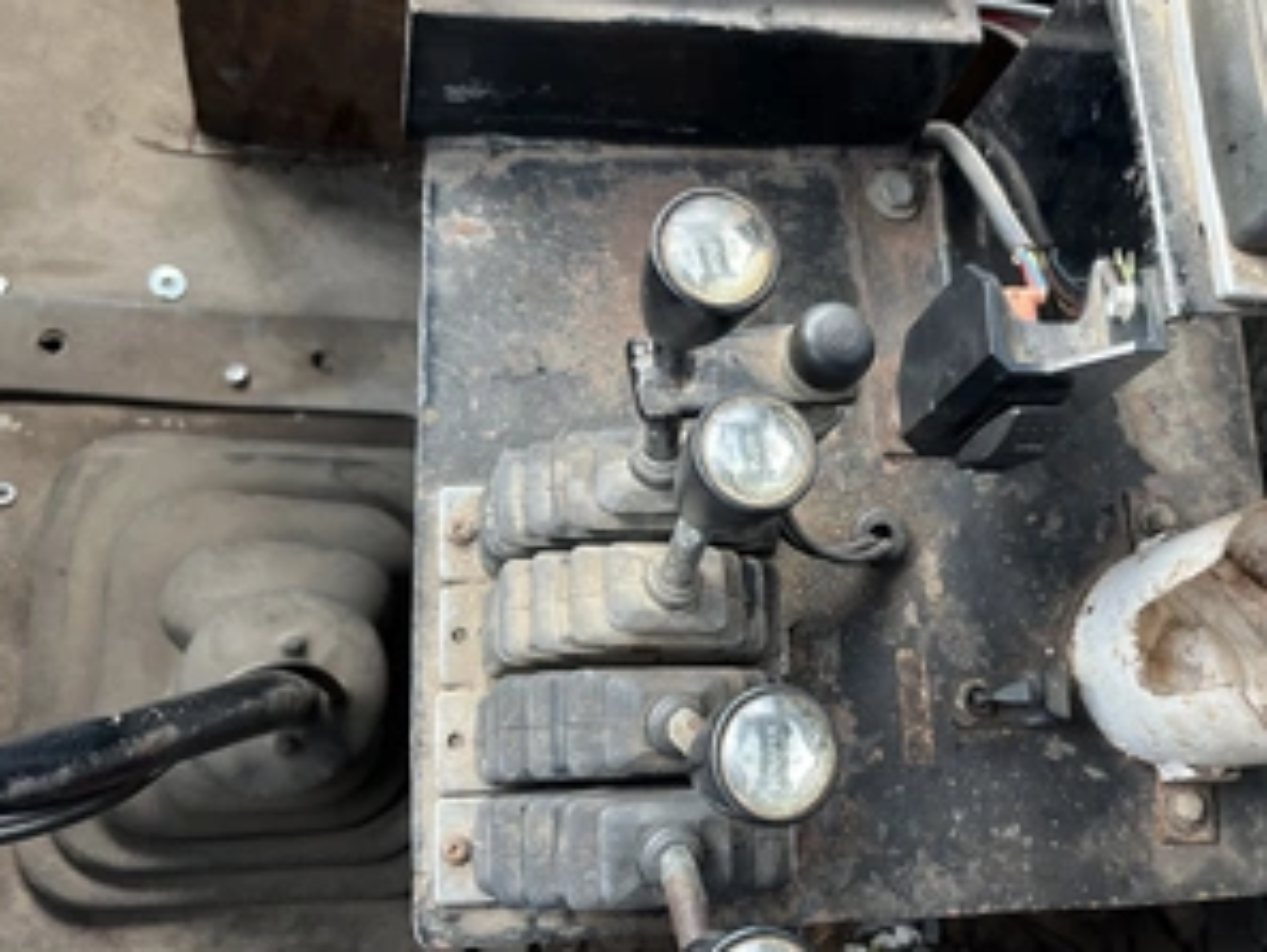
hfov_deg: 52.1
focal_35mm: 35
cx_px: 789
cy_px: 517
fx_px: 1282
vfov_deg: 40.7
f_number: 1.6
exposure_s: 1/121
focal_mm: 5.1
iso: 125
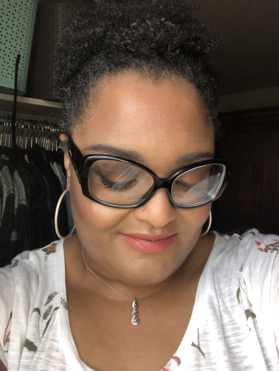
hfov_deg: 44.2
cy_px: 186
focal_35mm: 32
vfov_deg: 56.8
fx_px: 344
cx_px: 140
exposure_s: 1/60
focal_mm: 2.87
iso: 160
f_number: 2.2
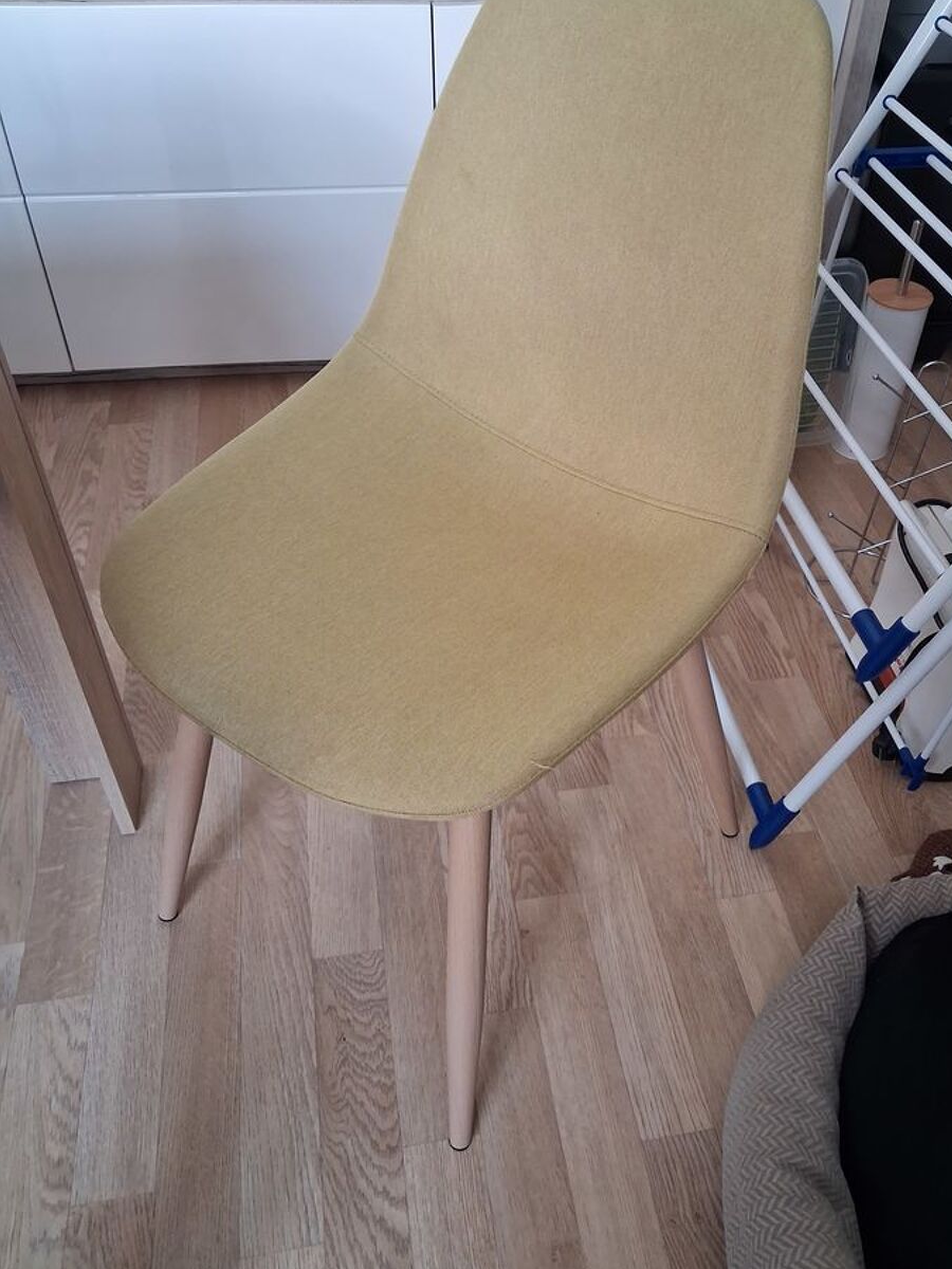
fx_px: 1100
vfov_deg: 59.9
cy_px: 597
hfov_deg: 46.7
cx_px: 528
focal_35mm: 30
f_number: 1.8
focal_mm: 4
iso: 400
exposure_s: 1/100
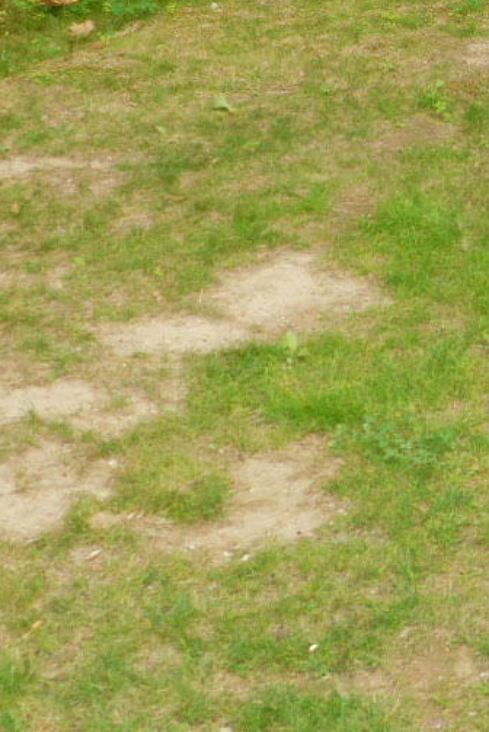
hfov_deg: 10.4
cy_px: 16
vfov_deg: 16.9
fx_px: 2421
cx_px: 1055
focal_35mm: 119
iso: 125
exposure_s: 1/125
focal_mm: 6.3
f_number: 3.5
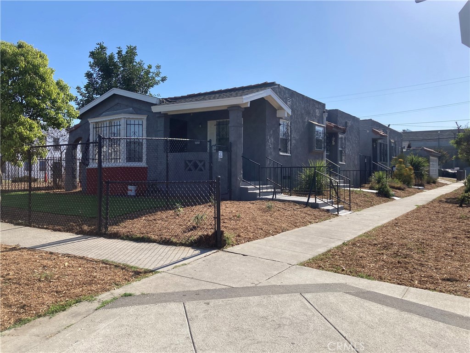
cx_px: 235
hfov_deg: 63.4
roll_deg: +0.5
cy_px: 176
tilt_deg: +0.4
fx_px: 380
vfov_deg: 49.7
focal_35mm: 28
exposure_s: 1/2525
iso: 20
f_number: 1.8
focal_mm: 3.99
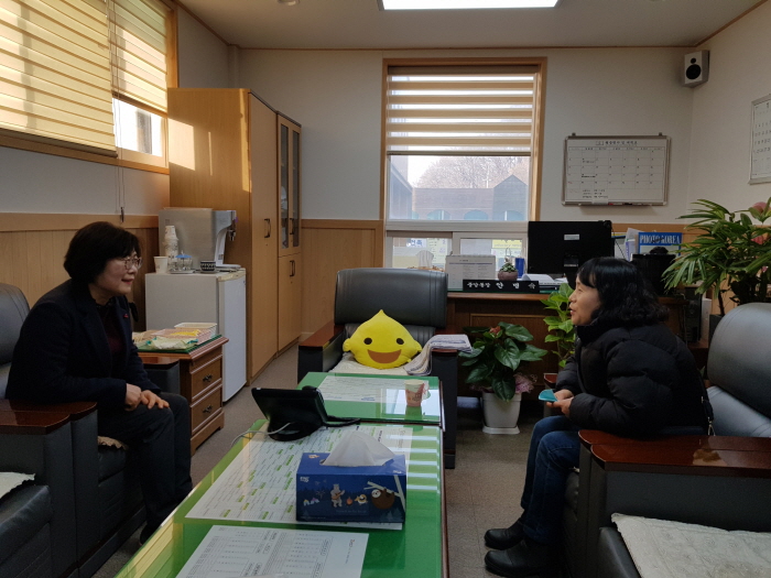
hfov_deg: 67.3
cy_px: 289
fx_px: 579
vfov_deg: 53.1
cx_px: 386
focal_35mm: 26
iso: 40
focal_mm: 4.2
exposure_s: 1/133
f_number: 1.7
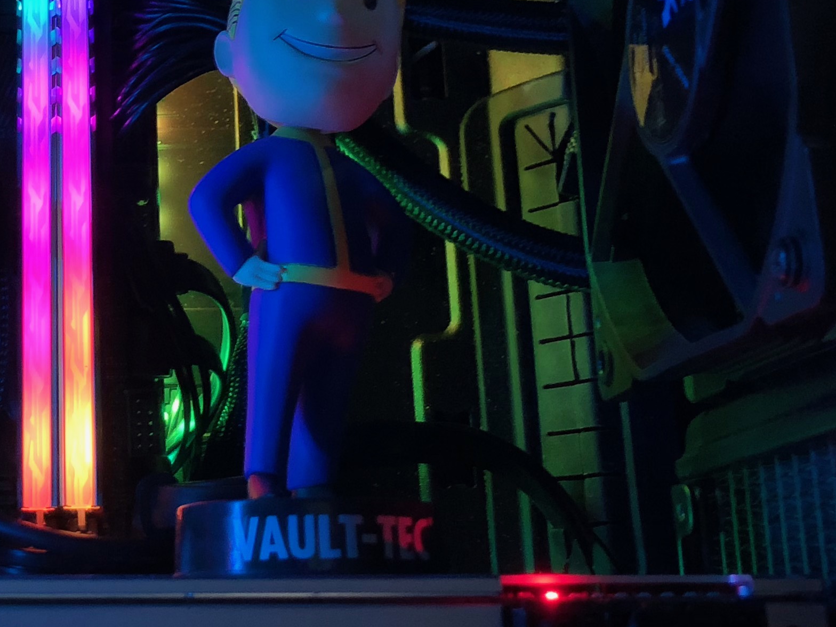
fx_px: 1739
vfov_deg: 20.3
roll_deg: +1.9
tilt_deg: +15.4
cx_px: 73
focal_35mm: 72
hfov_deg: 26.1
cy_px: 176
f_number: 1.8
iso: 500
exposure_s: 1/33
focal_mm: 4
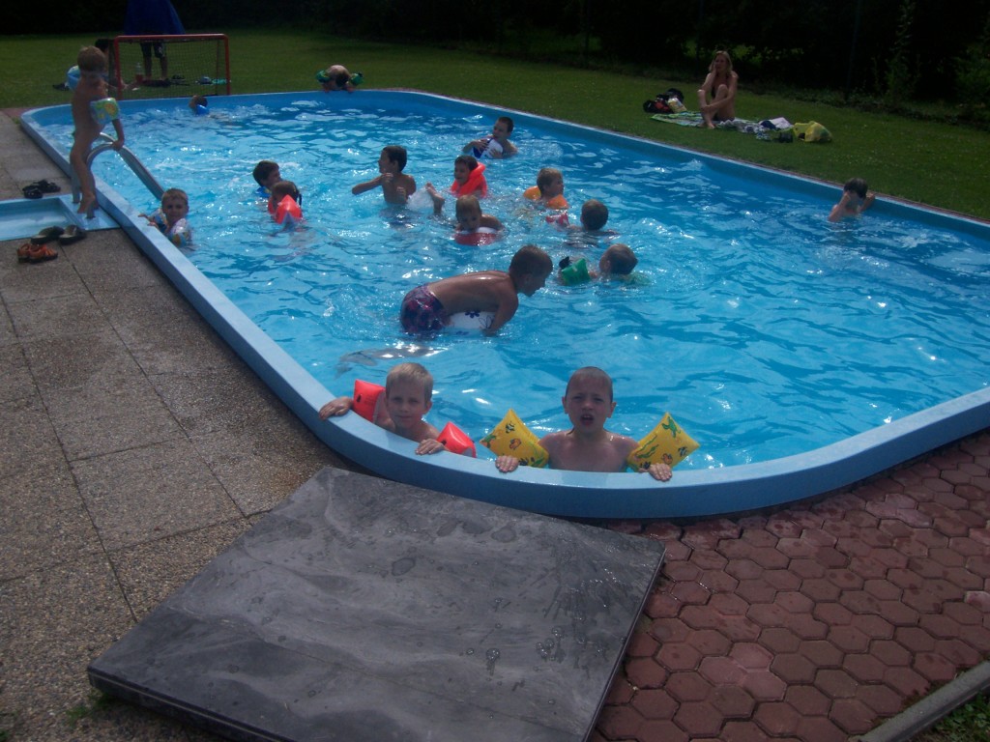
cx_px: 495
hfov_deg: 54.0
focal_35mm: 34
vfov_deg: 41.8
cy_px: 371
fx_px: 972
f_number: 5.1
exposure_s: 1/707
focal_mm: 5.6
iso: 80
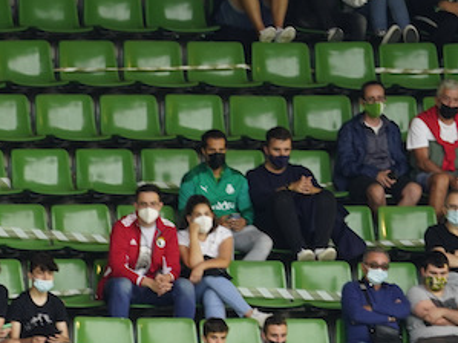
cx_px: -29
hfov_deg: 1.3
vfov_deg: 1.0
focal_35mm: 1545
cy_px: 300
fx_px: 20434
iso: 1000
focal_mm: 500
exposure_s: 1/200
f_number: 6.3
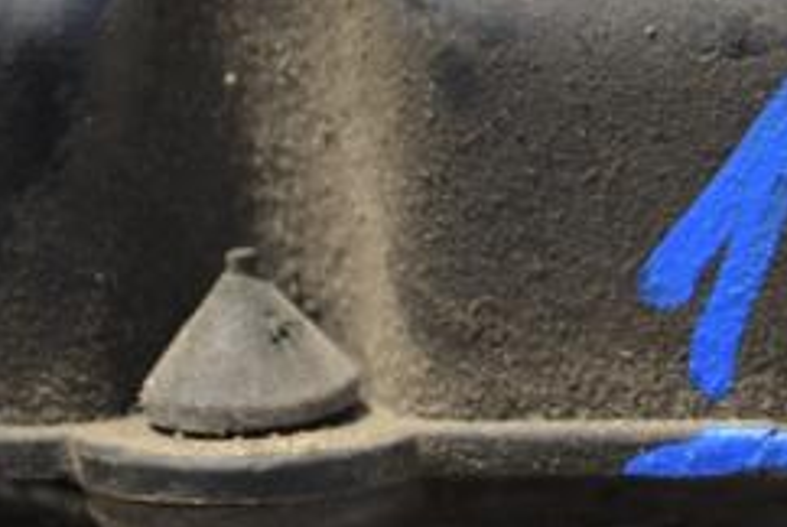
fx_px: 4470
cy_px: 221
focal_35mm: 204
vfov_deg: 6.7
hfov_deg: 10.0
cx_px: 833
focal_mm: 55
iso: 800
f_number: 5.6
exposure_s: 1/30
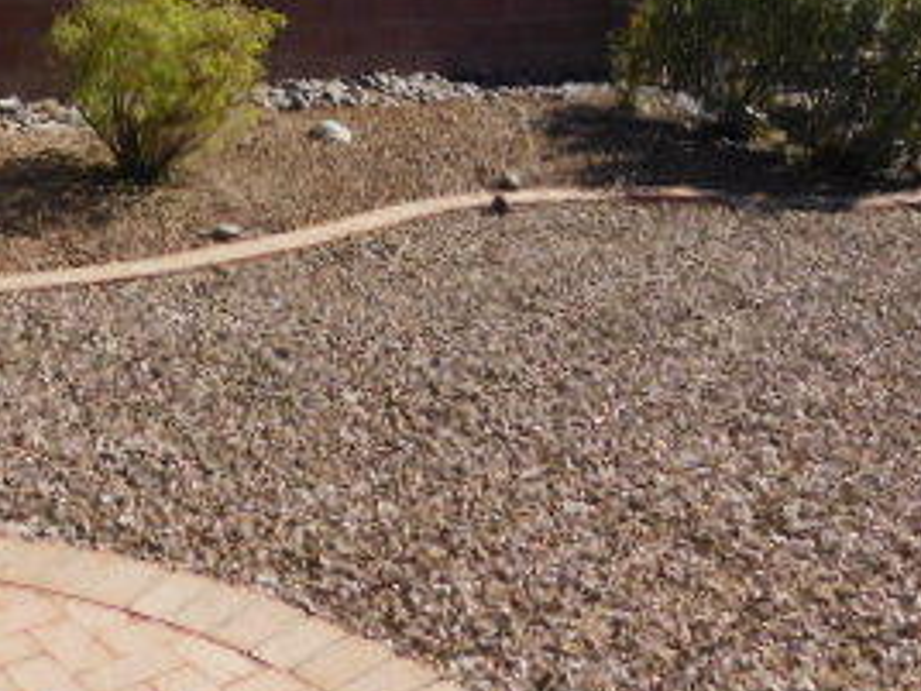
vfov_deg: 24.9
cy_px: -55
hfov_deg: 34.8
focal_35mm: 55
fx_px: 1463
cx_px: 381
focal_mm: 4
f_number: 6
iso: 125
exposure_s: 1/400
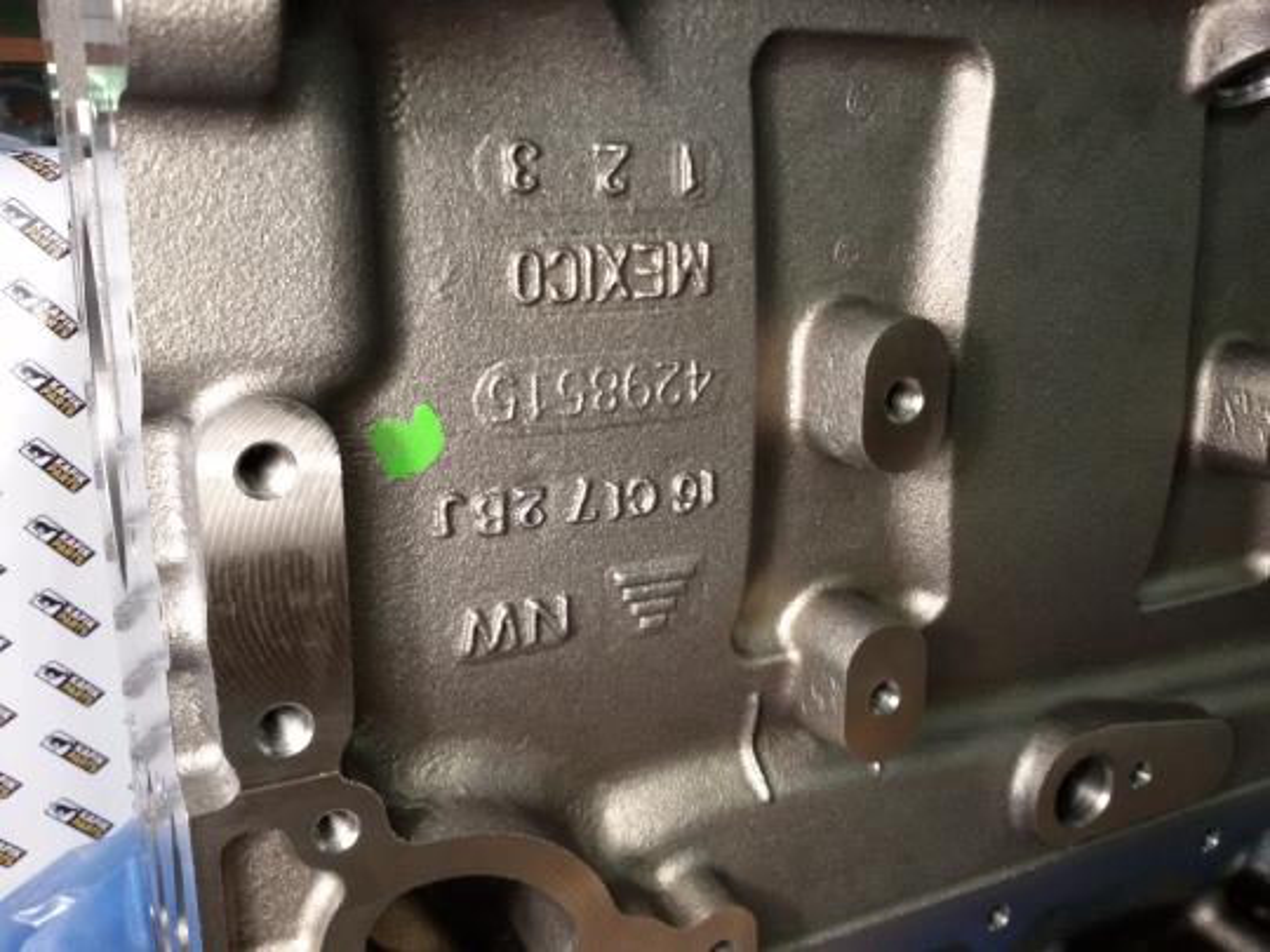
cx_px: 635
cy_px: 476
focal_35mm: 31
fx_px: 1137
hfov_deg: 58.4
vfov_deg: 45.4
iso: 200
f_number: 2.4
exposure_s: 1/33
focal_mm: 2.93
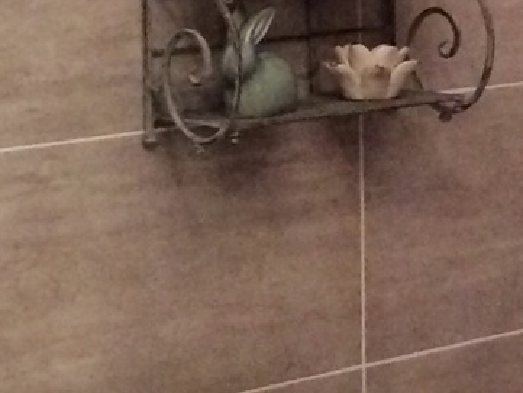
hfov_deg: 10.9
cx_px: 929
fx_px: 2569
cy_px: -91
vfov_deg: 8.6
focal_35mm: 170
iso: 320
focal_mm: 4.12
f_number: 2.2
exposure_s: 1/33
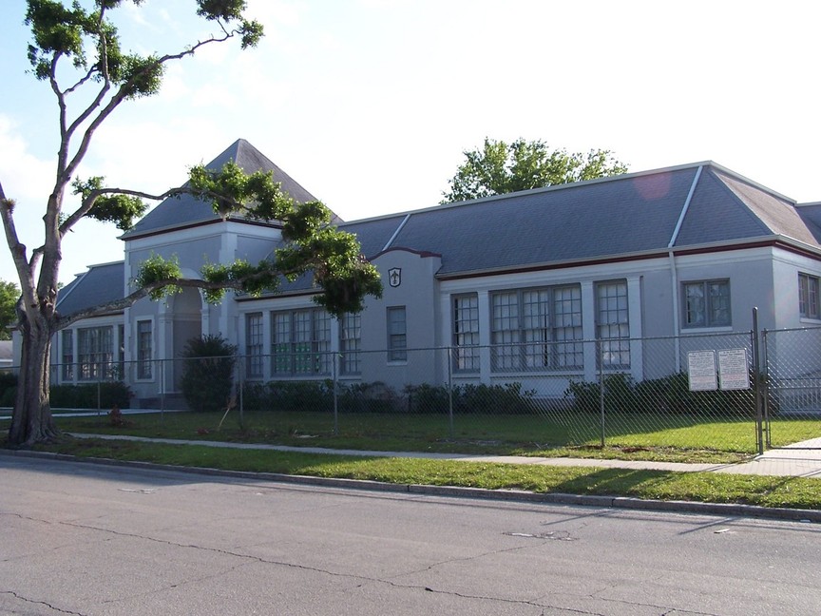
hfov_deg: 49.0
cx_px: 410
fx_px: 901
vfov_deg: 37.7
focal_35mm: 38
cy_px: 308
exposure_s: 1/350
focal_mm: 6.3
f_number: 4
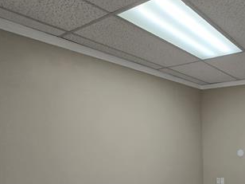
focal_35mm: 27
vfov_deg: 47.2
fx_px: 191
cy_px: 159
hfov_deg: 55.9
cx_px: 224
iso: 64
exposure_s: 1/60
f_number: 2.2
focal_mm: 2.2
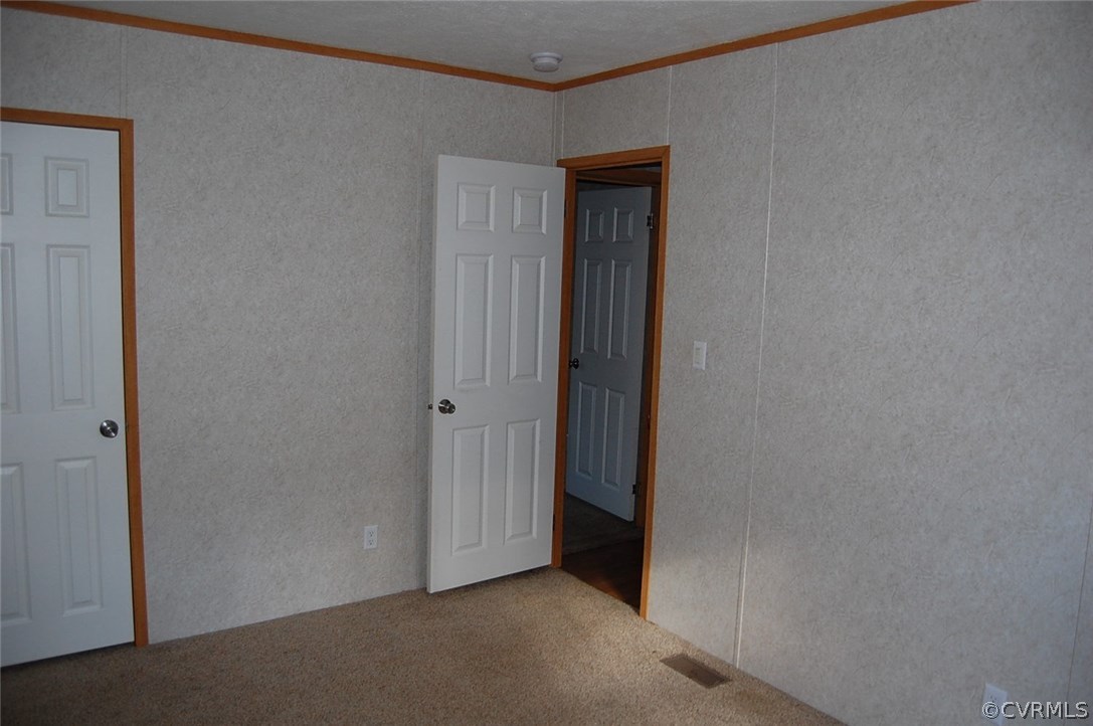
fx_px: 819
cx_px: 546
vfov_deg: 47.8
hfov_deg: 67.4
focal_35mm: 27
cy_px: 363
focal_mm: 18
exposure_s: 1/60
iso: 400
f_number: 3.5
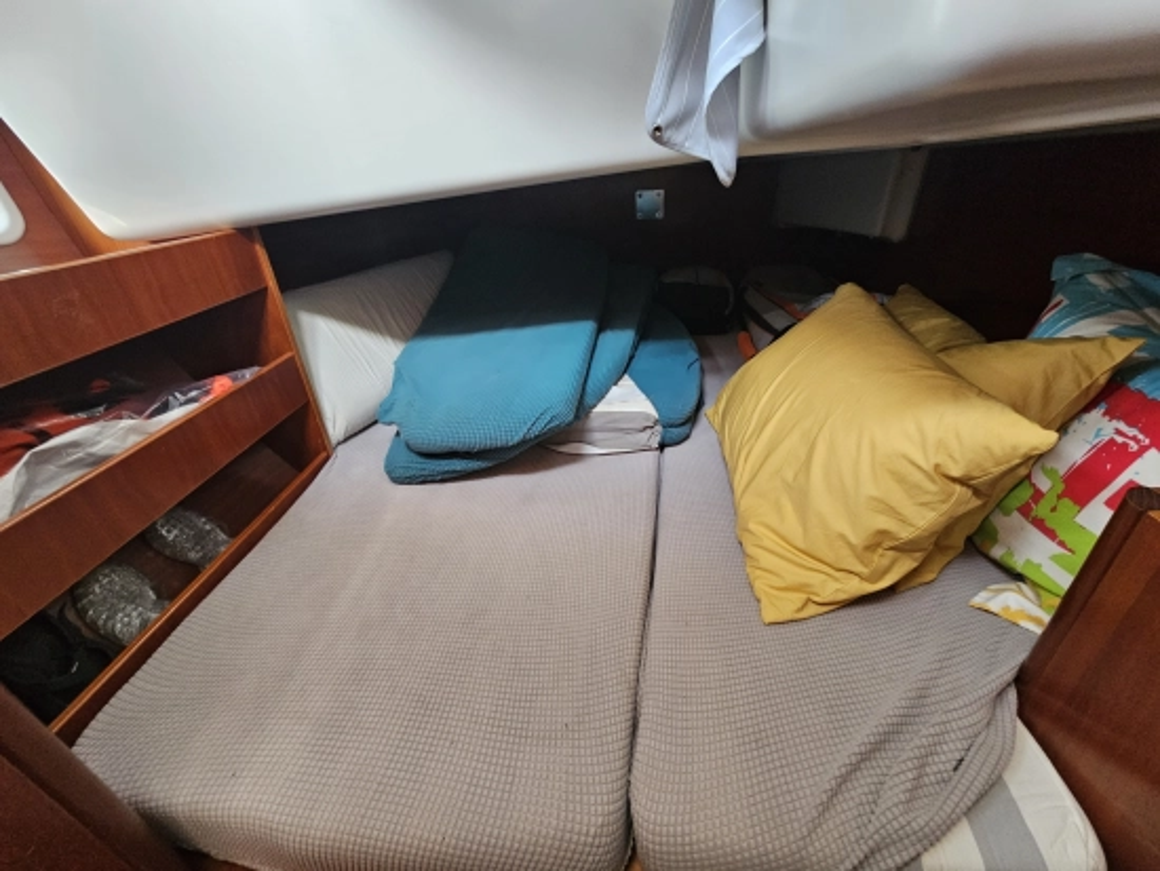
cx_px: 580
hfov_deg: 106.2
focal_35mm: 13
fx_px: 436
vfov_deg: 90.0
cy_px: 436
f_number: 2.2
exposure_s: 1/33.3
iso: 500
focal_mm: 2.2
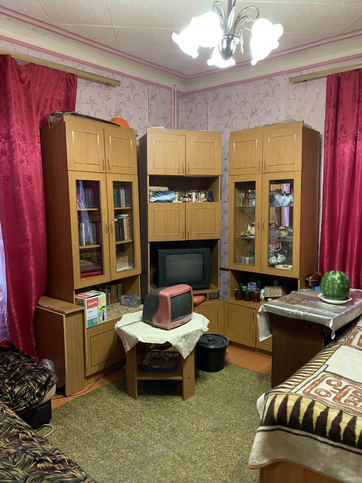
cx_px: 181
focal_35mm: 26
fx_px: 363
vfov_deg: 67.3
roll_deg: +0.1
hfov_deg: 53.1
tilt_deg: -6.6
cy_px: 242
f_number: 1.8
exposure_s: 1/33
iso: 400
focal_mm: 4.25
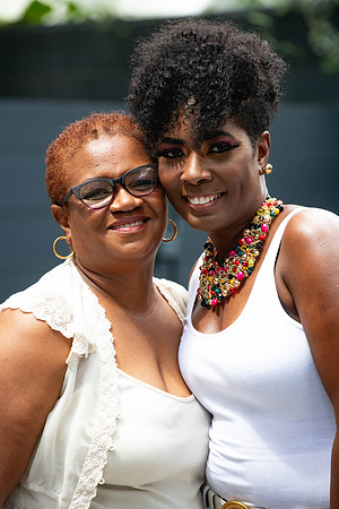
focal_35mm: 160
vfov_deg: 12.8
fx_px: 2260
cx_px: 170
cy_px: 254
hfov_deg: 8.6
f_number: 5.6
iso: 1250
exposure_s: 1/640
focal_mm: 160
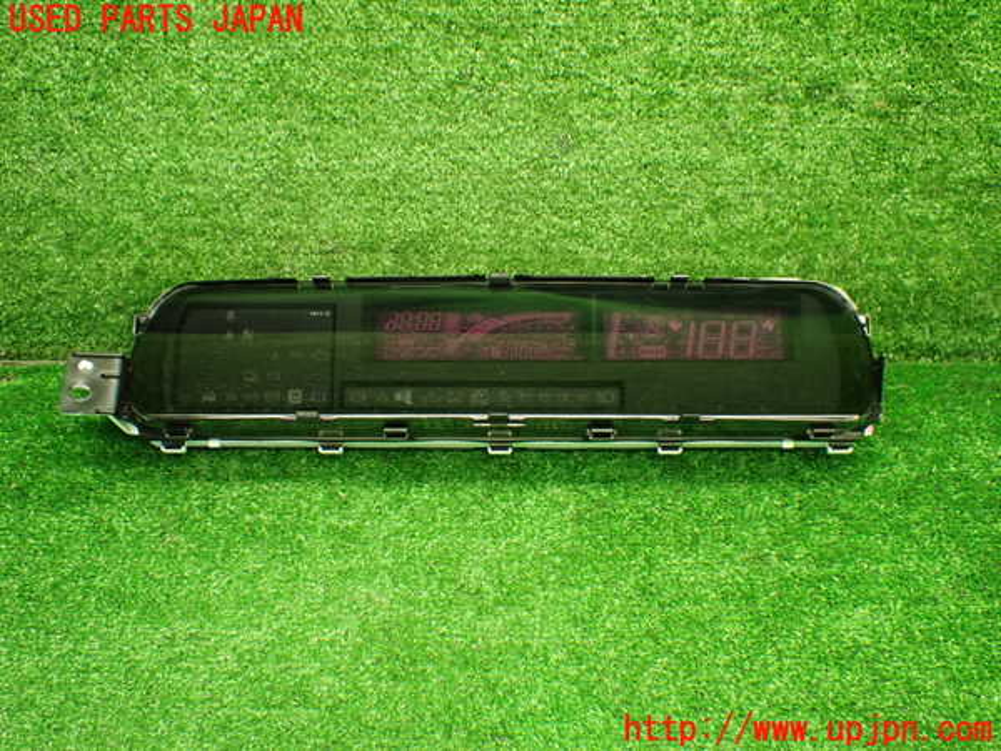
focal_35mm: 44
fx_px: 1272
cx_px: 500
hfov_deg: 42.9
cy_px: 376
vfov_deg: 32.9
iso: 800
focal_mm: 7.84
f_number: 2.9
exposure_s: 1/50
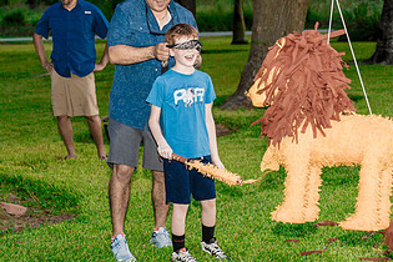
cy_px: 134
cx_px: 163
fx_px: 1026
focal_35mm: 94
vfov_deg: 14.6
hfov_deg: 21.7
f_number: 3.2
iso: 2000
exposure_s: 1/250
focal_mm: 51
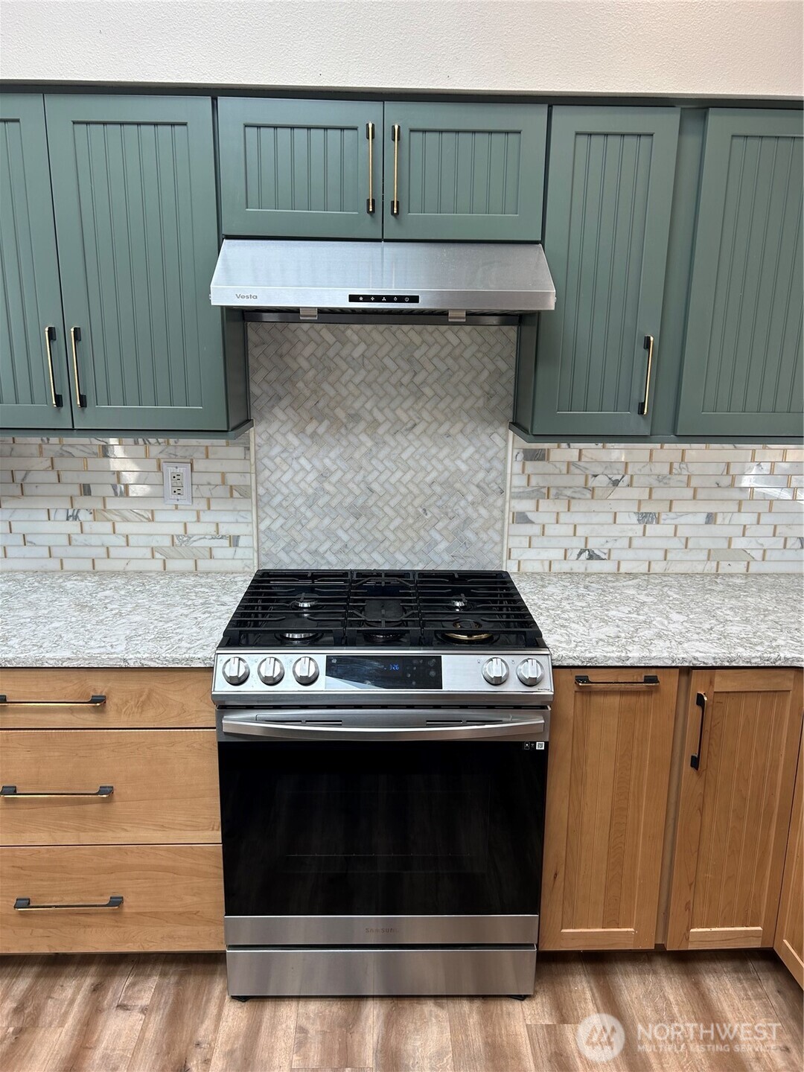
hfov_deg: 53.1
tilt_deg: -13.8
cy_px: 536
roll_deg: +0.1
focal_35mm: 26
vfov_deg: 67.3
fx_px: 805
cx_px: 402
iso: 50
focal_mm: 5.7
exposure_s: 1/120
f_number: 1.5
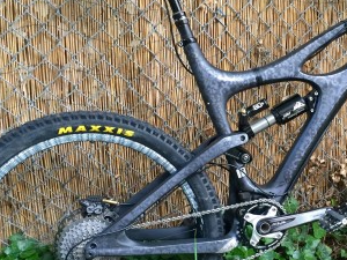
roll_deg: -1.9
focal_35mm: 58
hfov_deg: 32.4
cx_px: 271
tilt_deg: -18.6
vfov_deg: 25.2
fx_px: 581
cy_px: 156
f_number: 2.2
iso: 125
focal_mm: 4.15
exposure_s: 1/30
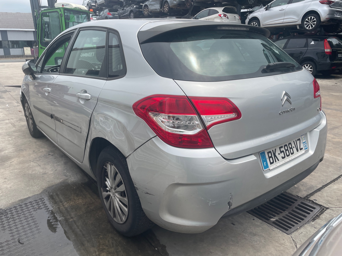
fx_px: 257
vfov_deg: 53.1
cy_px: 128
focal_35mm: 26
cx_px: 171
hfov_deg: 67.3
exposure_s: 1/2747
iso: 32
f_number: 1.6
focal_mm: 4.2
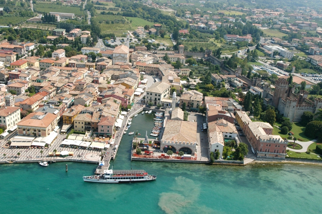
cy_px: 107
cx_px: 161
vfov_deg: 36.8
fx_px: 322
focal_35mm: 36
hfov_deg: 53.2
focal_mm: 24
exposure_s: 1/320
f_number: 9
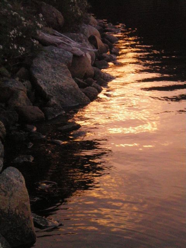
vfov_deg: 22.5
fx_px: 623
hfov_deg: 17.0
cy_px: 124
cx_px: 93
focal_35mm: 87
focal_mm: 14.3
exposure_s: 1/80
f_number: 5.1
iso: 800
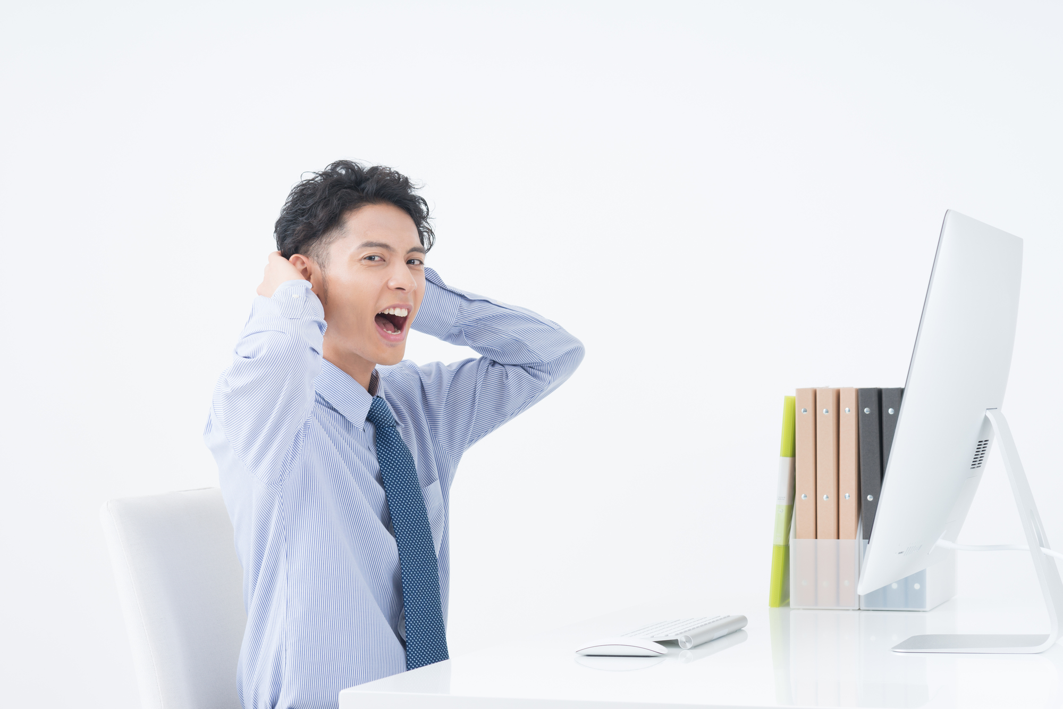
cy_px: 354
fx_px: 2509
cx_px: 532
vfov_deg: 16.1
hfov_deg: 23.9
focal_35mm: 85
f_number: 9
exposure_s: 1/125
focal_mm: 85
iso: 100
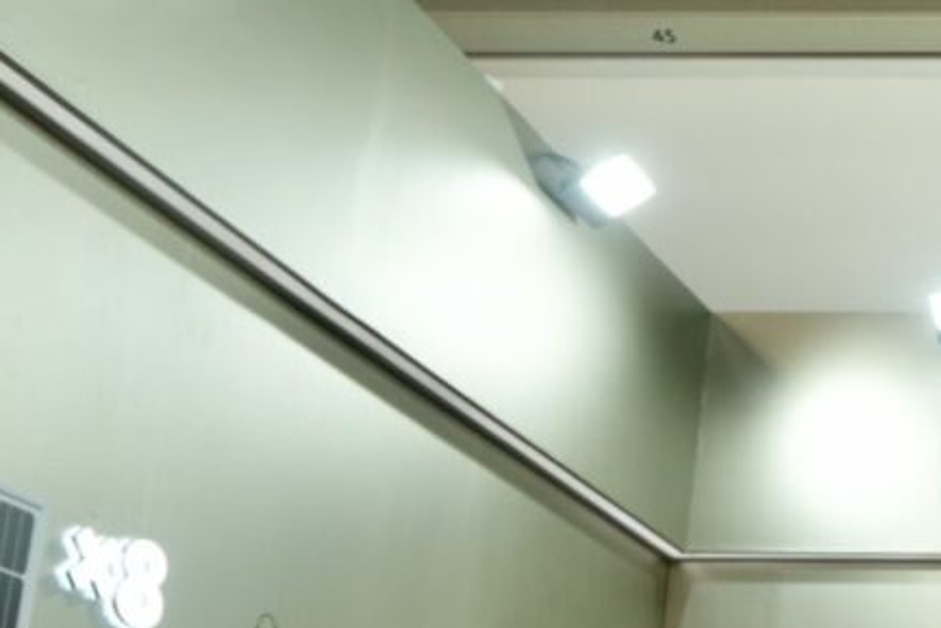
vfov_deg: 18.3
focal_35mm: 71
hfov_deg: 21.6
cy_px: 728
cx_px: 1560
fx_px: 1856
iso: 80
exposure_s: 1/50
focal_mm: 12
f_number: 4
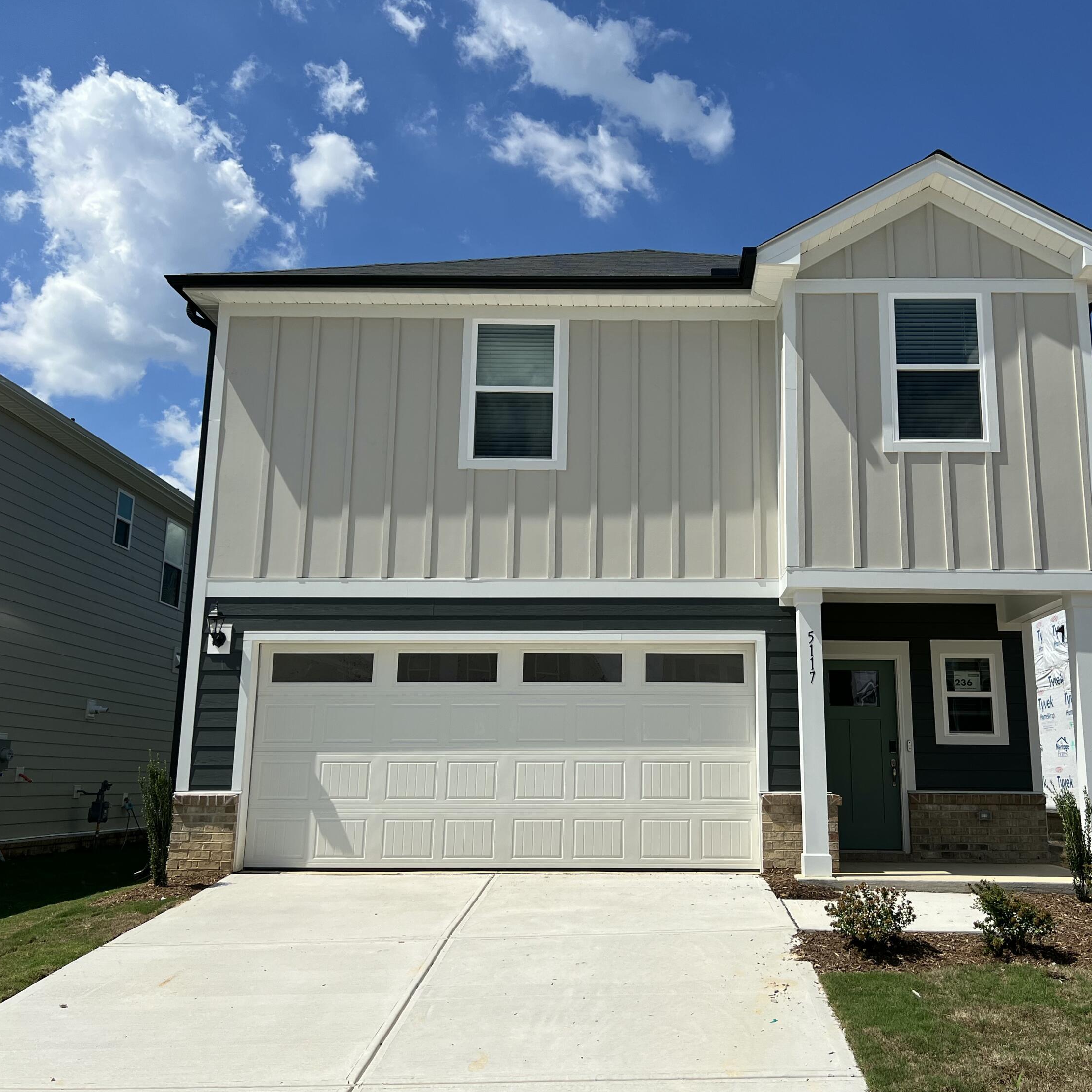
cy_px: 550
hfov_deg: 52.2
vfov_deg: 52.5
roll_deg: -0.9
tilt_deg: +12.1
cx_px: 648
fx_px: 1106
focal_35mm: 31
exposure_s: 1/8696
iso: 50
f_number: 1.5
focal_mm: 5.7
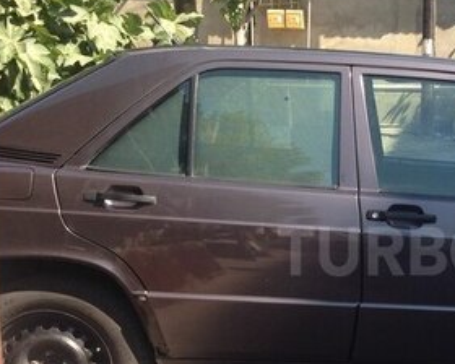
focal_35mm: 76
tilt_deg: -10.4
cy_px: 251
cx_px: 444
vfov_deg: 20.1
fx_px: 1023
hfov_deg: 24.1
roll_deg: -1.1
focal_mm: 4.12
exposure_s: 1/420
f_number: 2.4
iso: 50
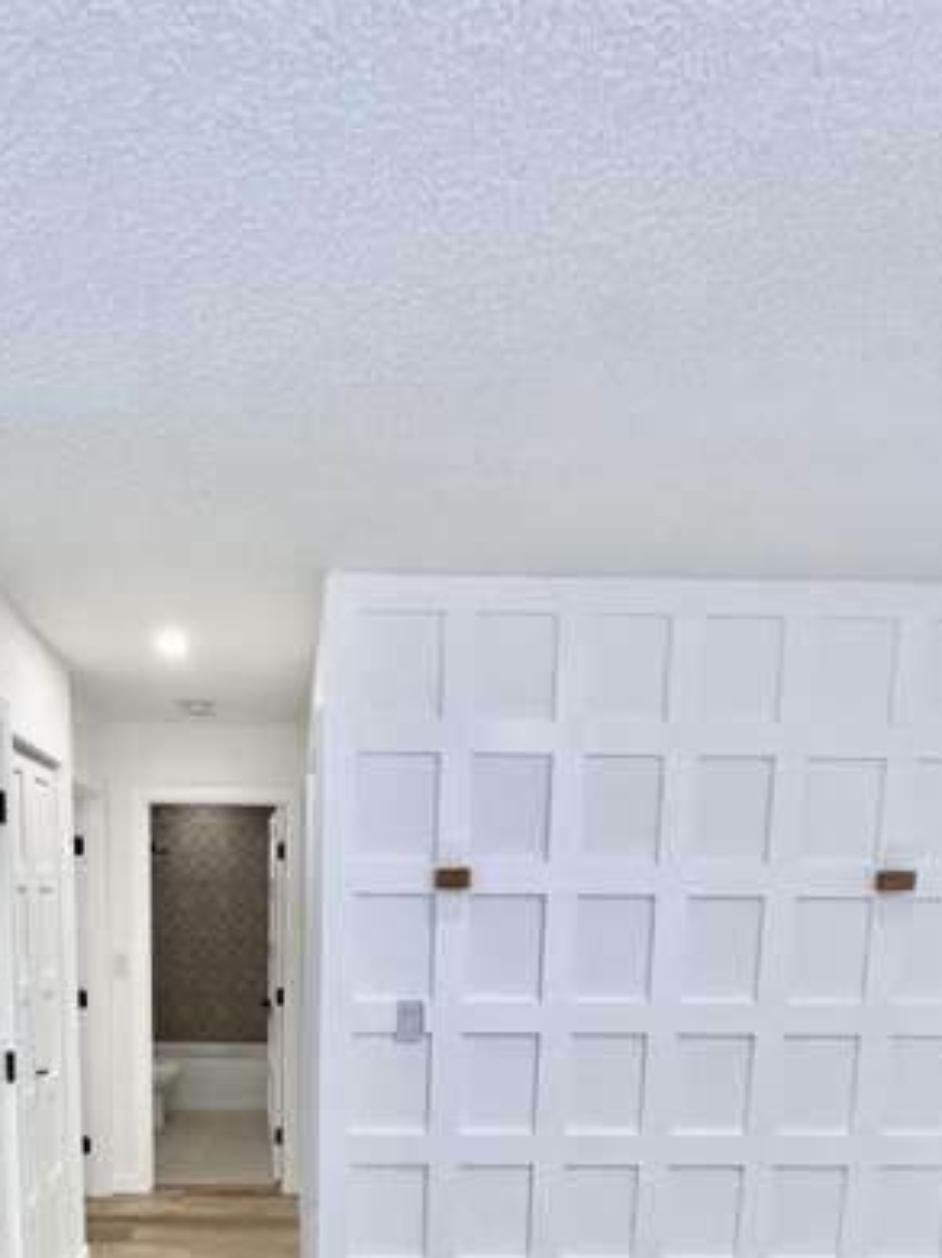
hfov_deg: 57.2
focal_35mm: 23
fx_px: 835
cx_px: 294
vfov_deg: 67.1
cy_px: 1006
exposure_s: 1/120
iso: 100
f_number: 2.2
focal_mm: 2.22
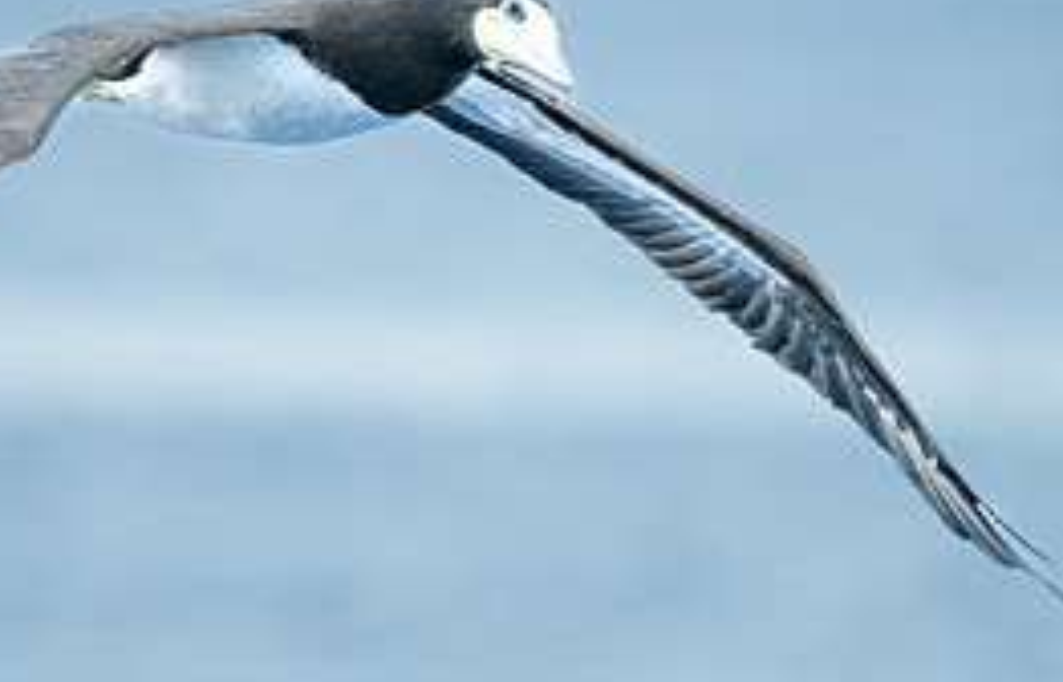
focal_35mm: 1335
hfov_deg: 1.6
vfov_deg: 1.0
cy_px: 226
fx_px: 38960
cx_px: 438
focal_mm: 400
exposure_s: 1/2000
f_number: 5.6
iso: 1600
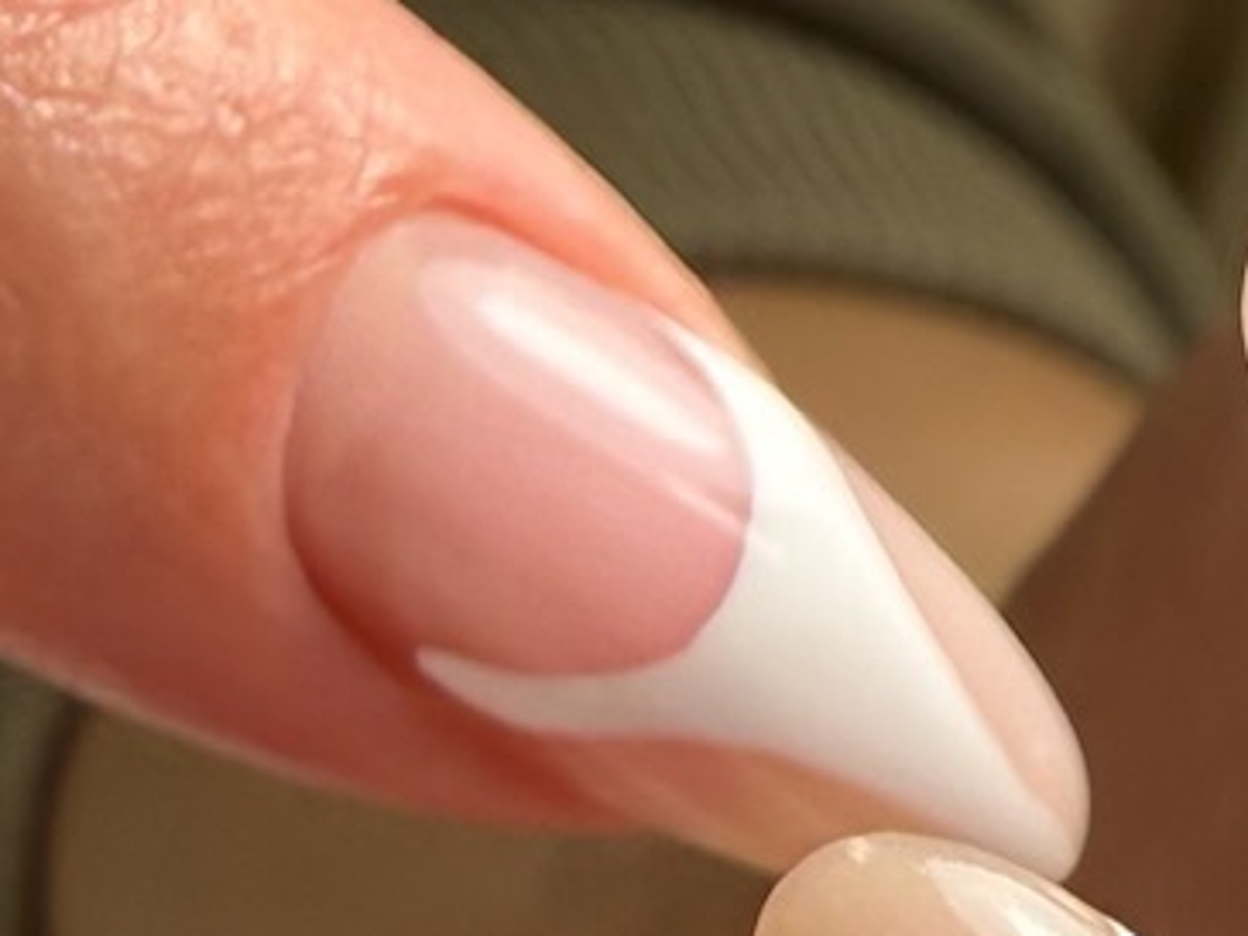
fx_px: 4867
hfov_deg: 12.5
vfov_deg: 10.7
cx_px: 2654
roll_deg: -22.1
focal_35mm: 135
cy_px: 1262
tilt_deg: -11.6
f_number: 2.2
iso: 40
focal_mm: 2.22
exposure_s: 1/140
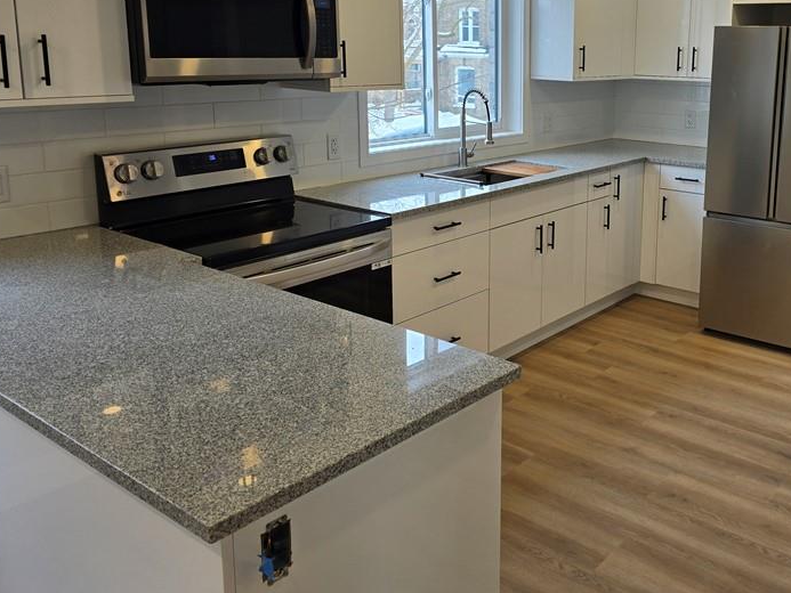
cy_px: 193
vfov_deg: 41.2
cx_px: 567
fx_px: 777
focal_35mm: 34
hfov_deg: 52.2
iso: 32
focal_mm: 6.3
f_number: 1.7
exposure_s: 1/120
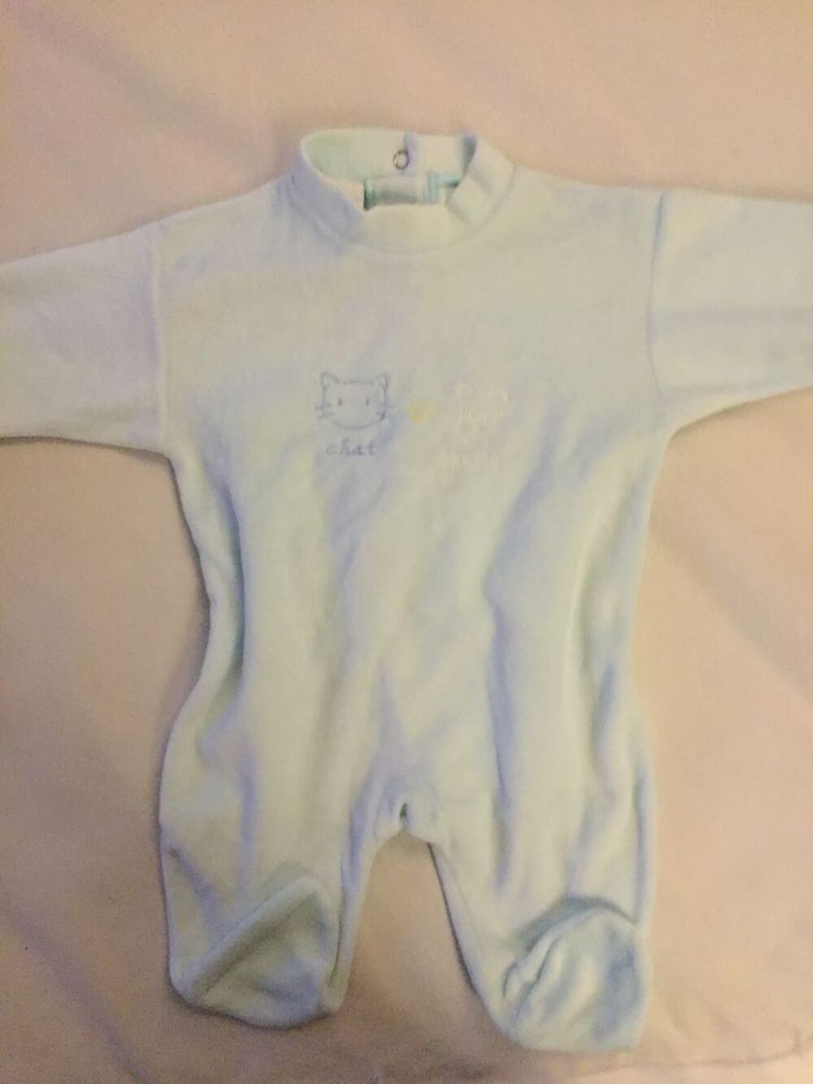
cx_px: 406
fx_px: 908
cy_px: 542
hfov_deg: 48.2
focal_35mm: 29
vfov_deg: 61.7
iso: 320
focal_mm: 4.15
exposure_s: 1/17
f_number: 2.2
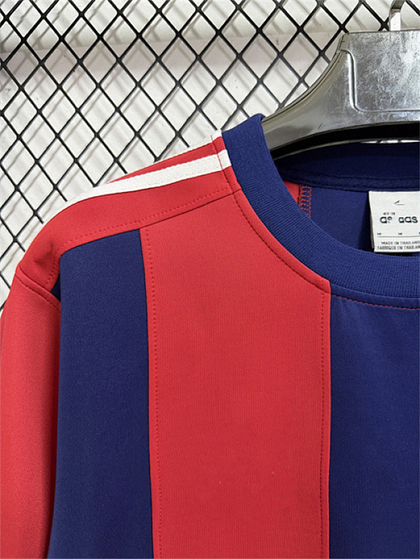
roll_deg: -0.9
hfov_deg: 56.9
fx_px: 388
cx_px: 210
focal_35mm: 24
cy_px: 280
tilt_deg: +3.2
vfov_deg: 71.6
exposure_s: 1/60
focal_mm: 6.76
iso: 640
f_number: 1.78
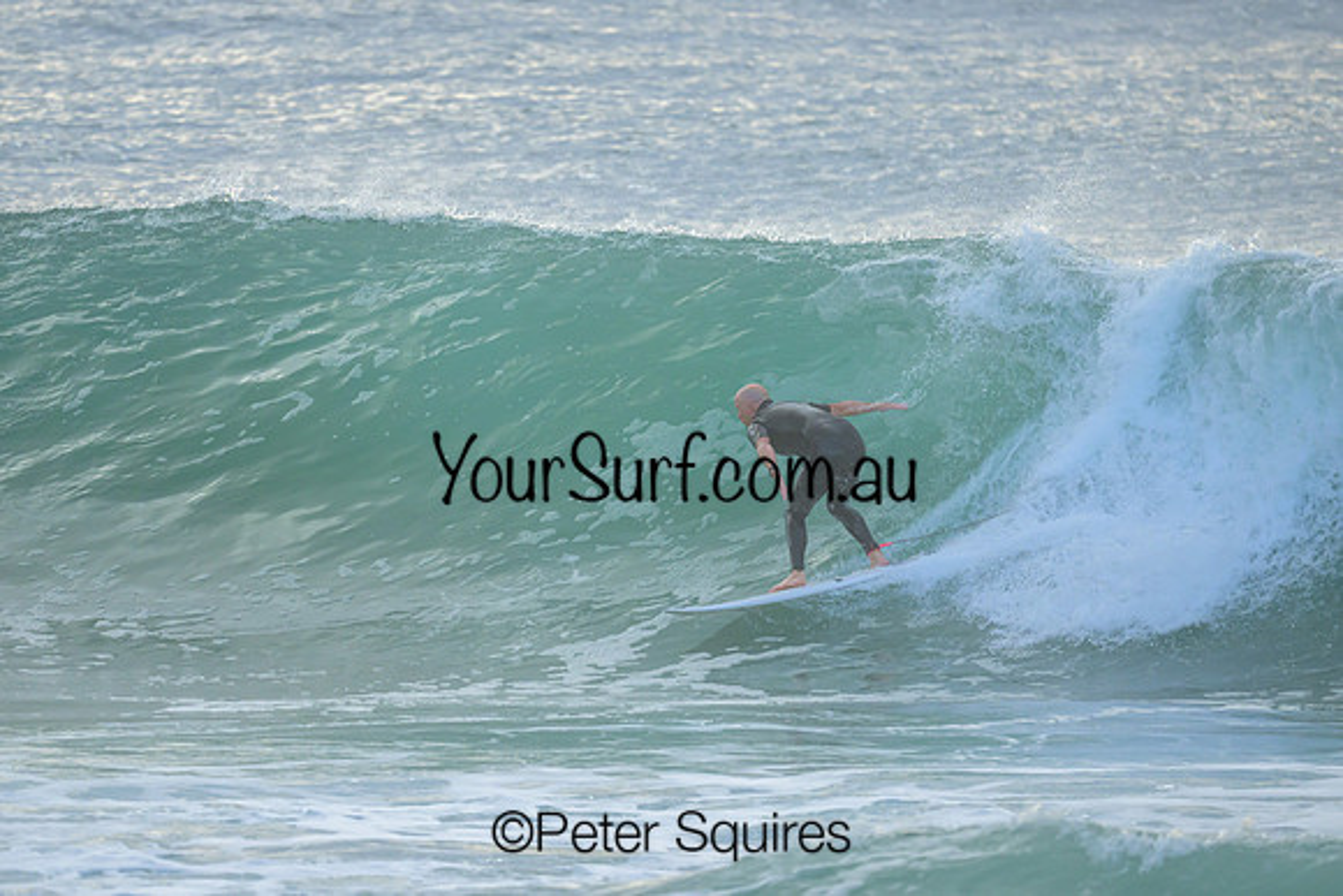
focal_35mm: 800
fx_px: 29850
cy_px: 448
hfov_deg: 2.6
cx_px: 672
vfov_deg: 1.7
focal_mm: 800
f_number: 6.3
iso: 1600
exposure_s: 1/2500
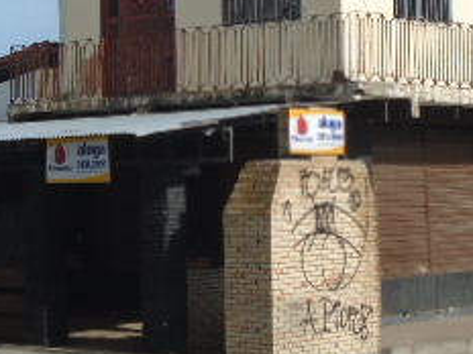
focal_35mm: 116
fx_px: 1585
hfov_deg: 17.0
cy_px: 0
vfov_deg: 12.6
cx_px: 251
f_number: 10.3
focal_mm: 7.4
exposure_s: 1/250
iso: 100
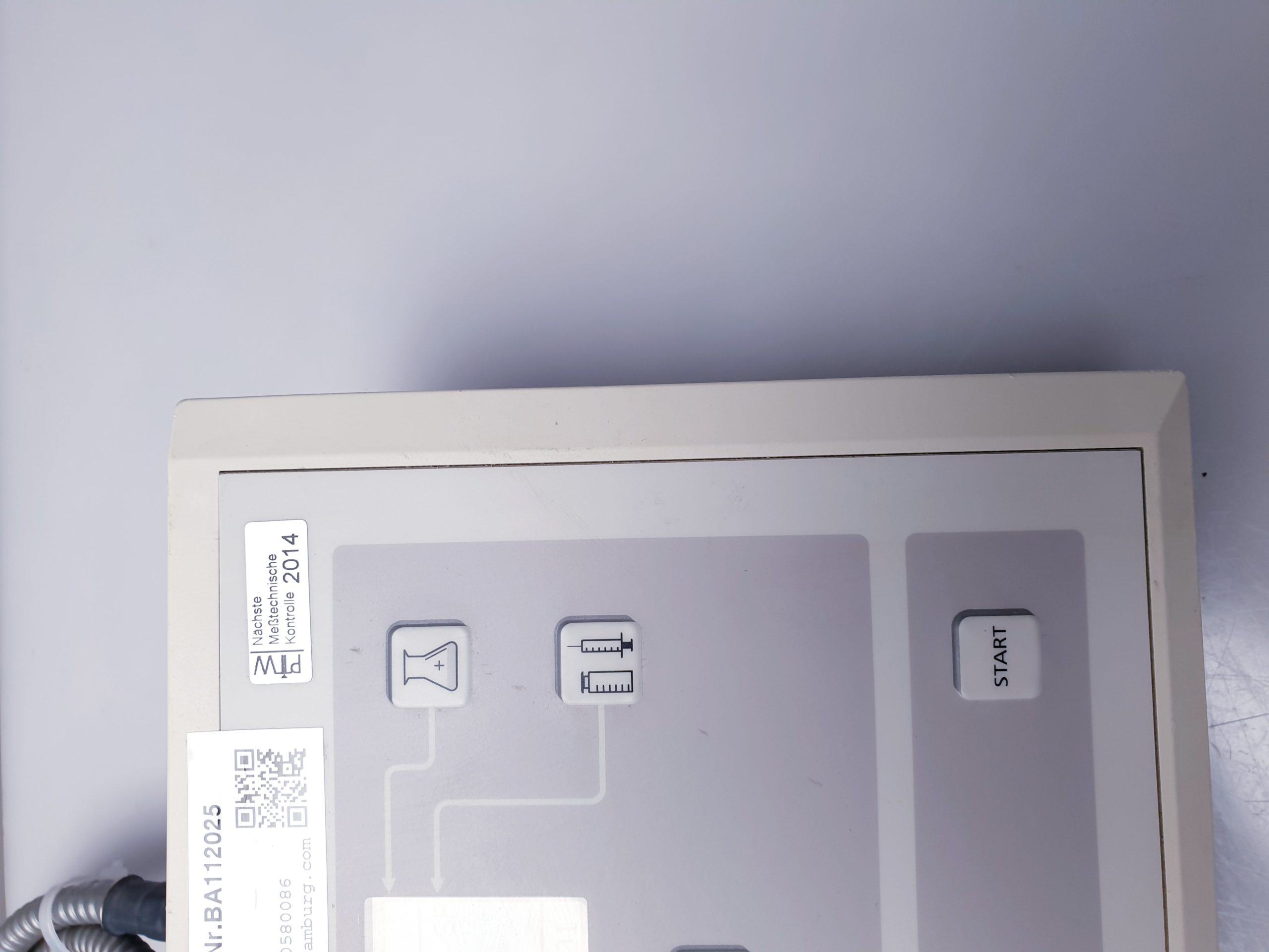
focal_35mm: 26
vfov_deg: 53.1
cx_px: 634
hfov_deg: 67.3
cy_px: 476
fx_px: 953
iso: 50
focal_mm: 4.3
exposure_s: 1/50
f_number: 2.4
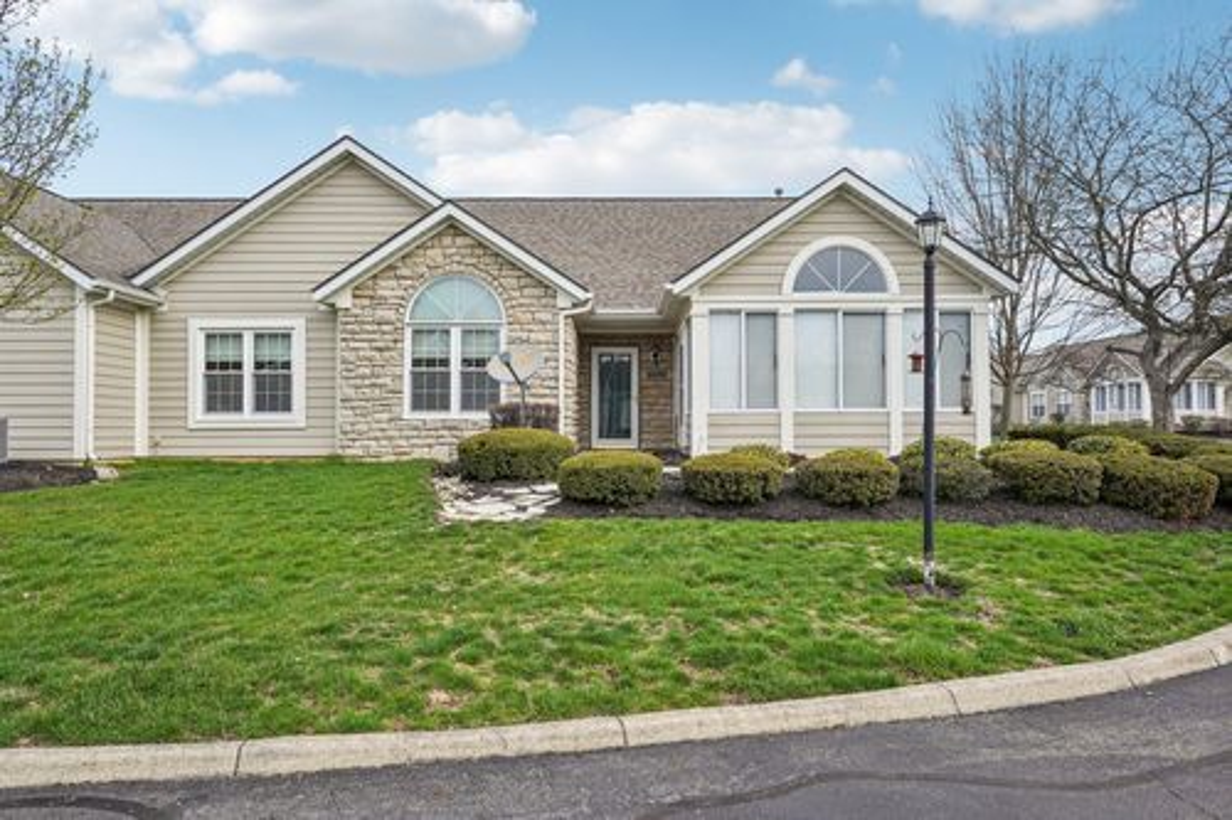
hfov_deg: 78.6
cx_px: 616
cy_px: 410
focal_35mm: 22
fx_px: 753
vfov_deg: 57.2
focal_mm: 22
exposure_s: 1/125
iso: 100
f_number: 8
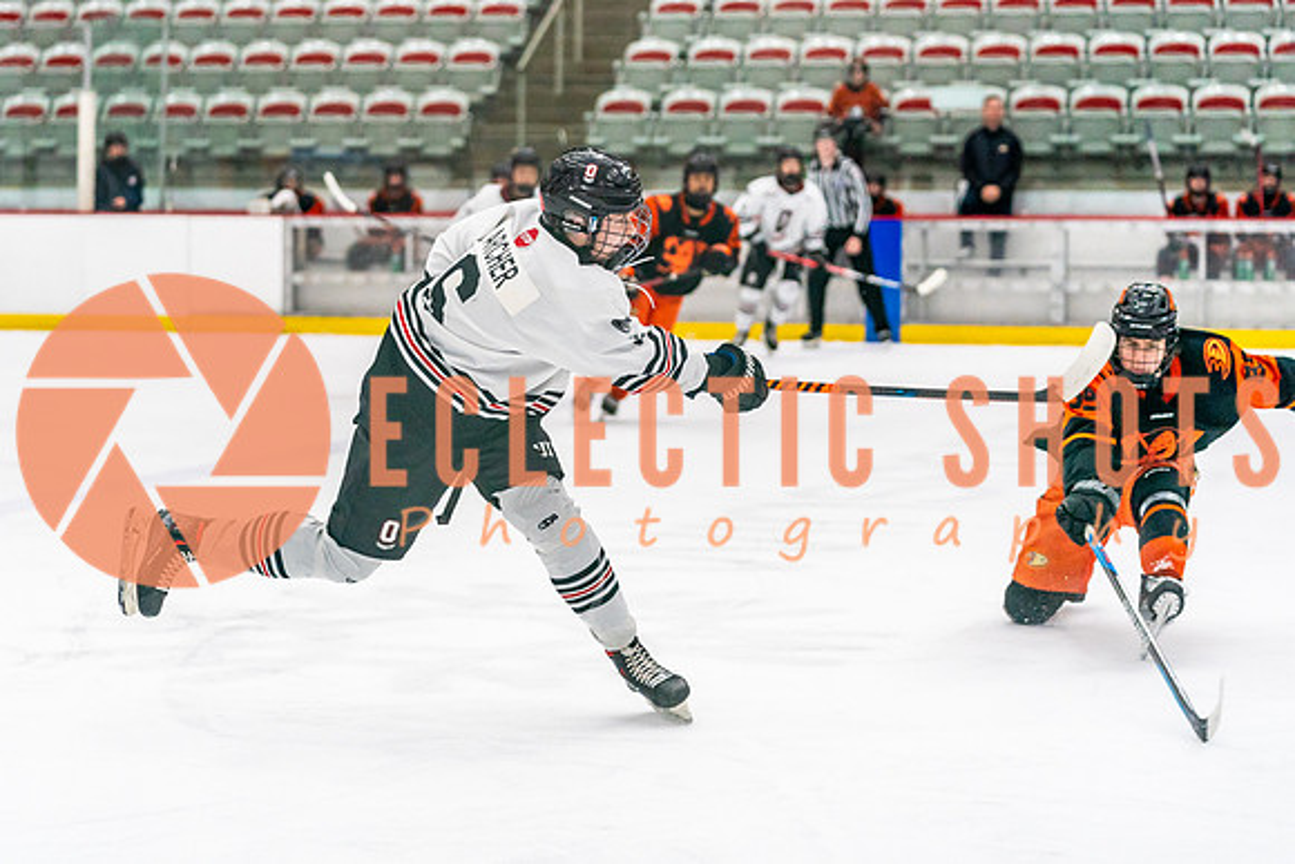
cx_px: 569
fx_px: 3511
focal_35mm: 98
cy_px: 432
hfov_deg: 20.9
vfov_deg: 14.0
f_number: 2.8
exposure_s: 1/1250
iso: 3200
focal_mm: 87
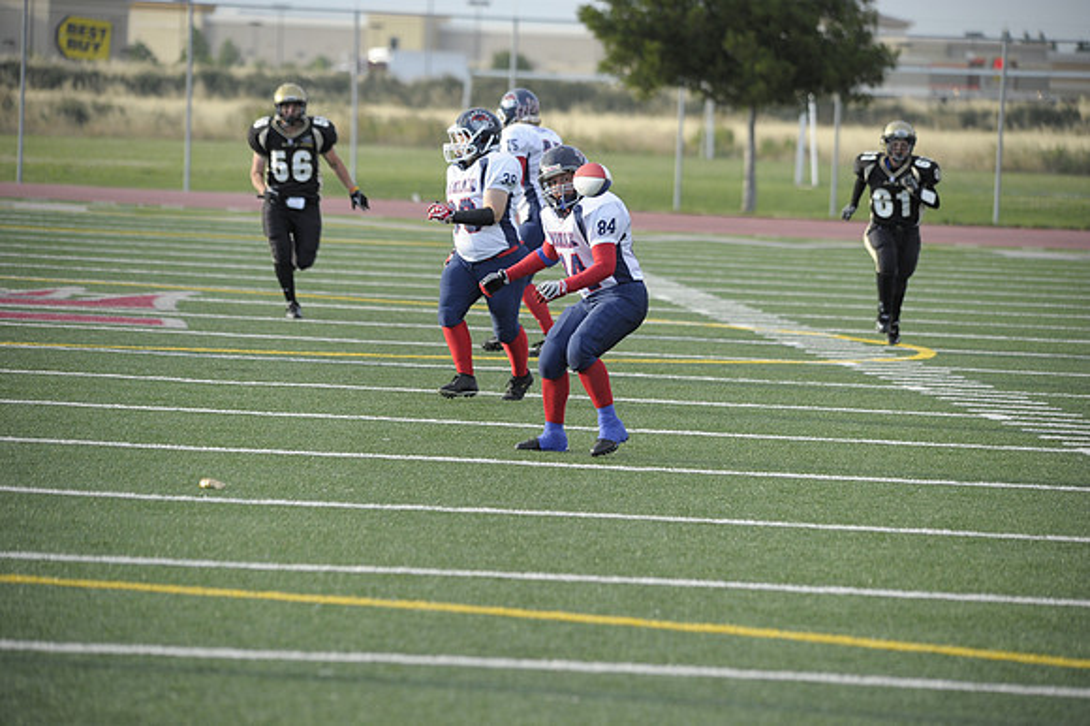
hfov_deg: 7.1
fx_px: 8775
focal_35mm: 290
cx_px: 545
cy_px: 363
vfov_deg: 4.7
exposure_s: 1/1000
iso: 1250
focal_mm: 290
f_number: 6
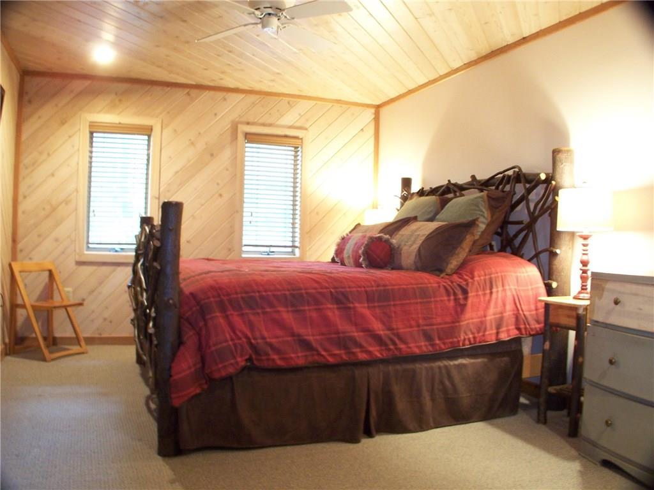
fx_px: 718
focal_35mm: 38
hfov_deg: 49.0
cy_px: 245
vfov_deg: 37.7
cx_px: 327
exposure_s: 1/2
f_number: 2.8
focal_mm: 6.3
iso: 140
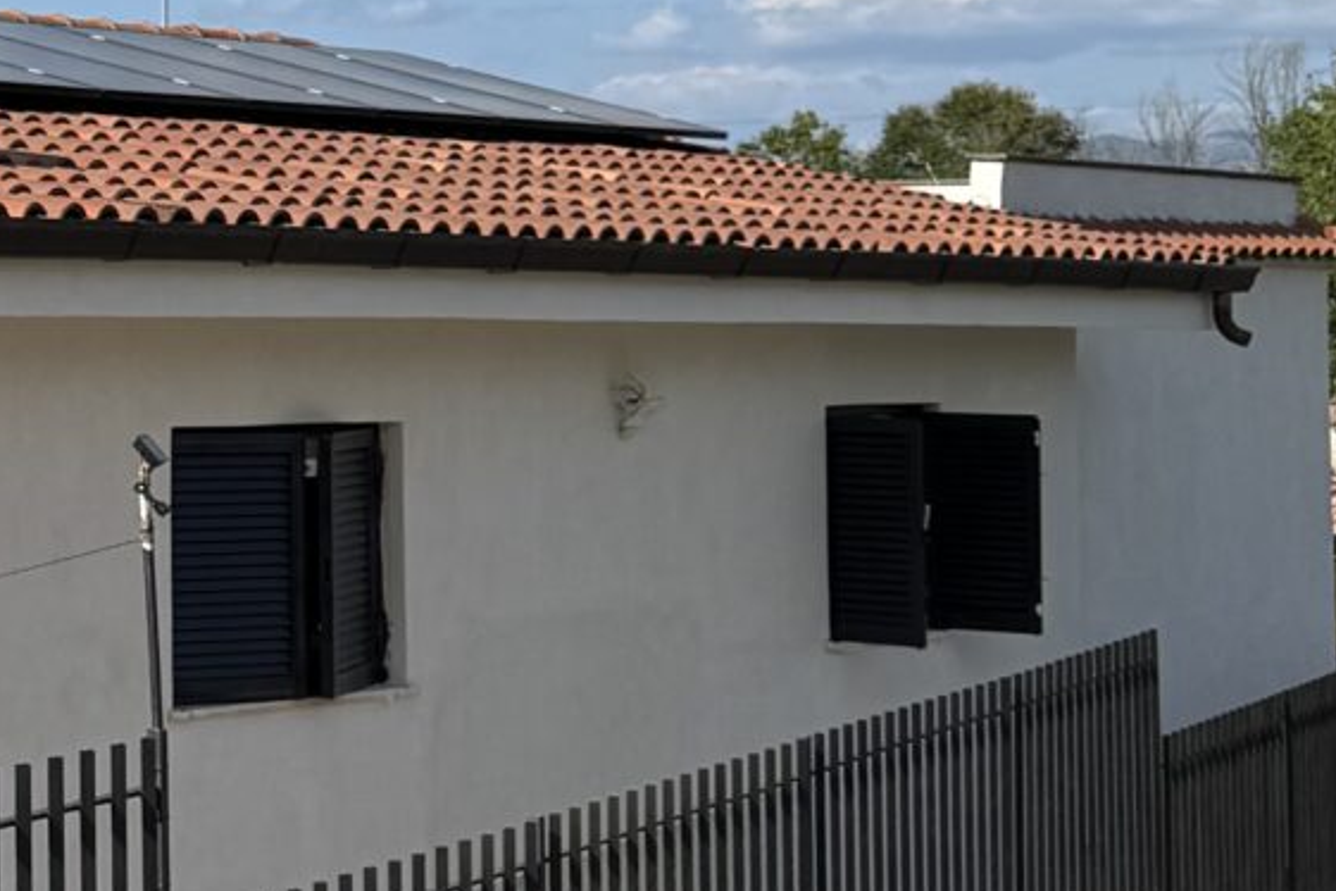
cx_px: -600
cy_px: 48
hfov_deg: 16.5
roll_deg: -0.7
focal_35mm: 114
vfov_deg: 11.9
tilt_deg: +3.6
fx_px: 4230
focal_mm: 6.76
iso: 80
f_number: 1.78
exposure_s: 1/4608
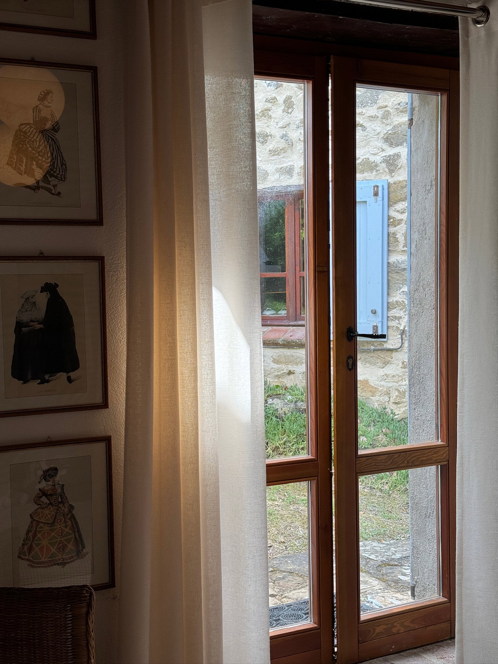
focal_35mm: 48
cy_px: 332
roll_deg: +0.8
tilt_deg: -3.3
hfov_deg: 30.3
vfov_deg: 39.7
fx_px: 921
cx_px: 249
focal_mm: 6.76
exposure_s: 1/225
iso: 64
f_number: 1.78
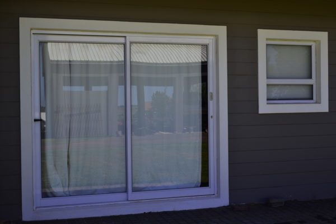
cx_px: 168
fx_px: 448
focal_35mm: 48
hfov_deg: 41.1
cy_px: 112
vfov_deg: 28.1
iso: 100
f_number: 8
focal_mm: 32
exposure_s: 1/100
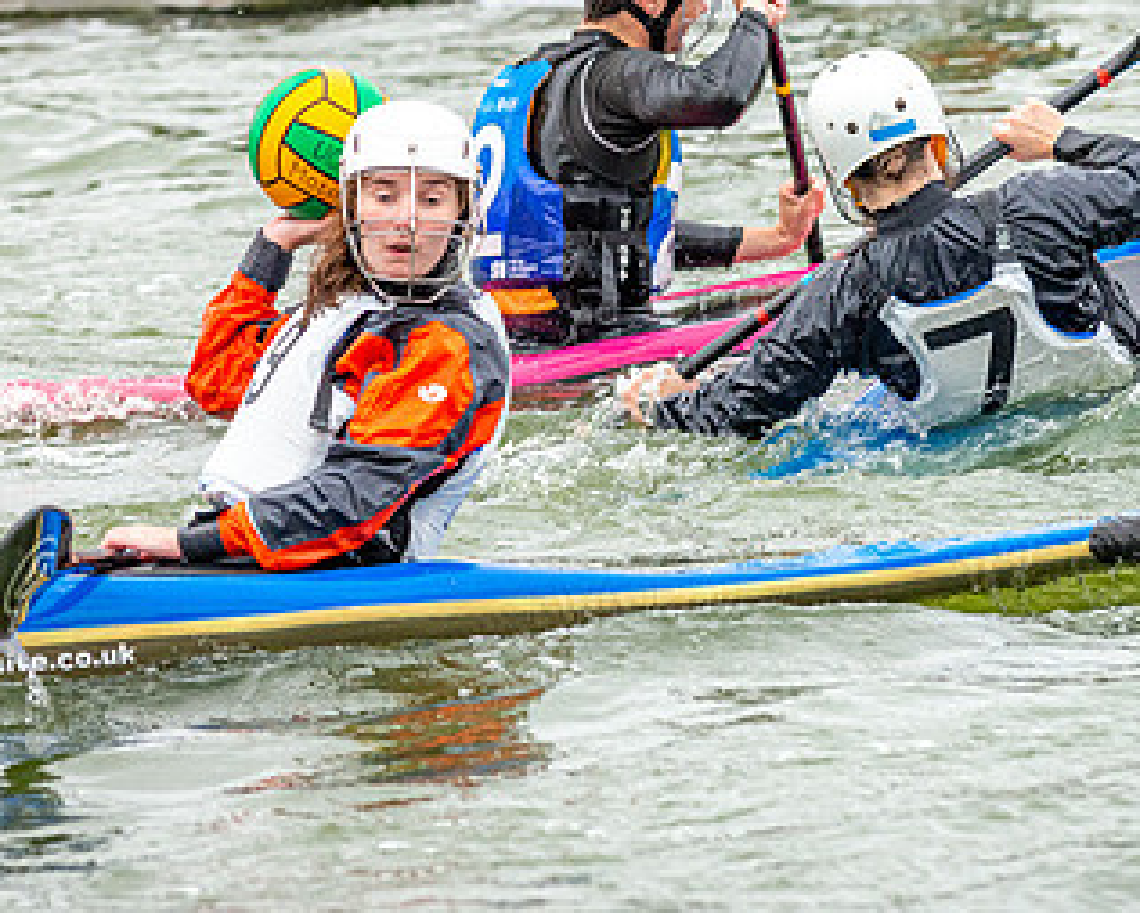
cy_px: 265
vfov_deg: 3.5
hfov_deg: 4.4
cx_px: 417
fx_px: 14850
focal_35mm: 440
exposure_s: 1/3200
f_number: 4
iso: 2500
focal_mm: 200
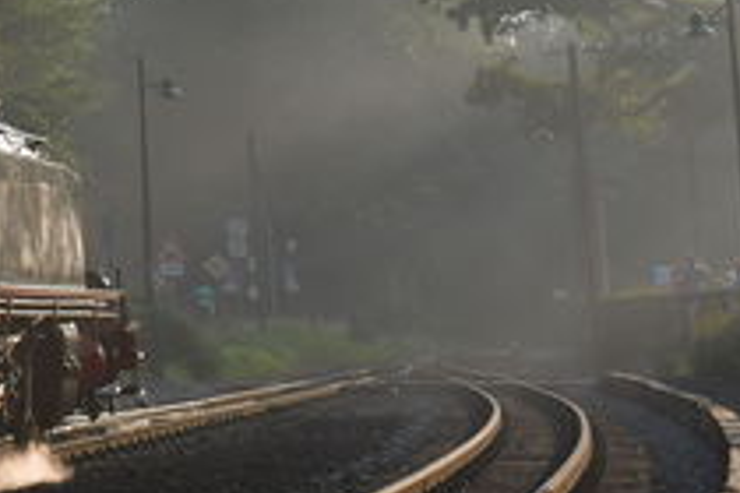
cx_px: -587
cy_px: -144
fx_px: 3165
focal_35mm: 154
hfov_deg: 12.2
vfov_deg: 8.8
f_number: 8
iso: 200
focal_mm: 27
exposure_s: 1/500
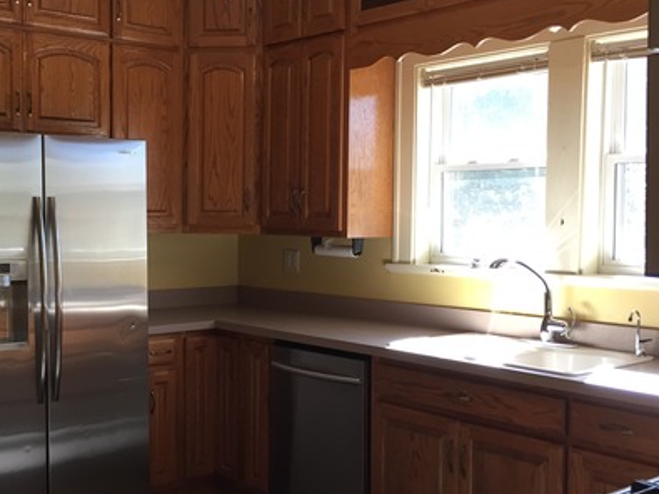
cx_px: 235
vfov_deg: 30.9
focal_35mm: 47
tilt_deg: -2.4
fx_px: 894
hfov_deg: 40.1
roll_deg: -1.1
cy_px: 250
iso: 32
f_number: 2.2
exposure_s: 1/30
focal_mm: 4.15
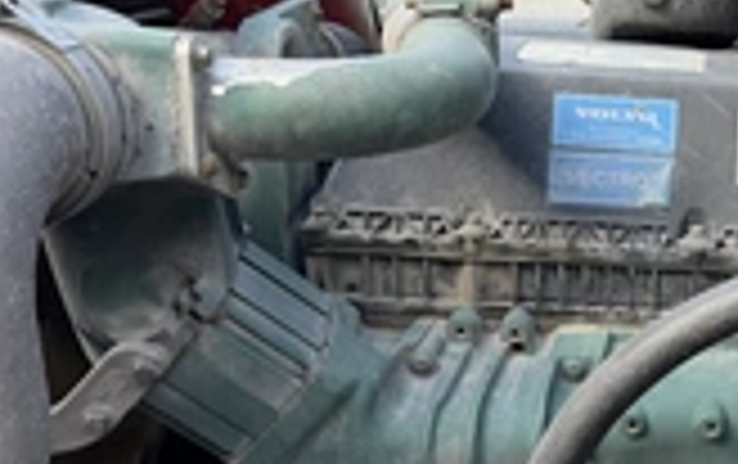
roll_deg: +0.5
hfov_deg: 30.0
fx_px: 1249
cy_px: 315
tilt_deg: -15.9
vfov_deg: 20.9
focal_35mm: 62
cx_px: 788
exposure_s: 1/571
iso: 100
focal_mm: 6.76
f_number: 1.78
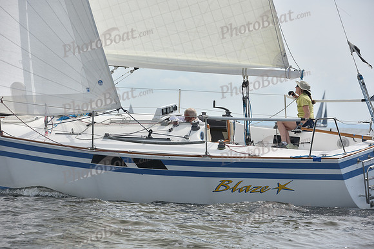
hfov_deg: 11.1
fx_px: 1922
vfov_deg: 7.4
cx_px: 187
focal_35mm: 185
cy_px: 124
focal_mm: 185
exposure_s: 1/1250
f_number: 9
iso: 320
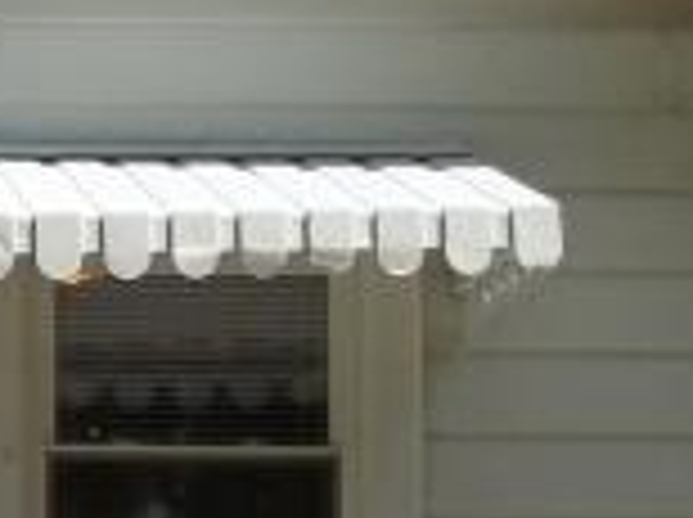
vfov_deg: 6.7
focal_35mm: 220
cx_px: -680
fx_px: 4397
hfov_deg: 8.5
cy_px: 698
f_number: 8
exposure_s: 1/200
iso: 64
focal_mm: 5.9
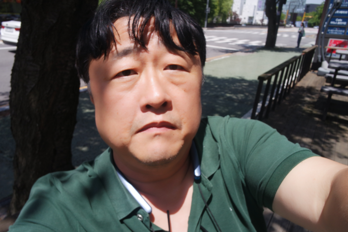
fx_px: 232
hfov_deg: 73.7
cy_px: 116
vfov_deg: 53.1
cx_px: 174
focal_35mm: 24
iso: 160
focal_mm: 9
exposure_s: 1/250
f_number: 8
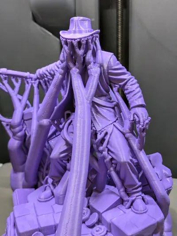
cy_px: 118
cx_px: 88
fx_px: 334
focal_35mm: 49
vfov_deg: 38.9
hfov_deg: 29.7
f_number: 1.7
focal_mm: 4.53
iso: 242
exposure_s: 1/35.7
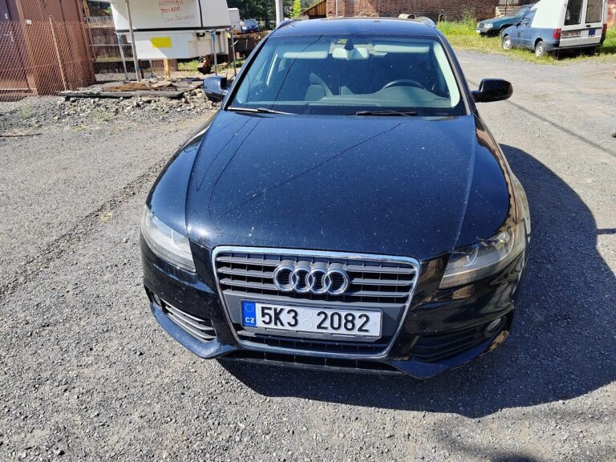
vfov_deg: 51.4
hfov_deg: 65.3
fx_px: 480
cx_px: 308
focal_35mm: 27
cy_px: 231
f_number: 1.9
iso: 100
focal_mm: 5.52
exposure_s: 1/710
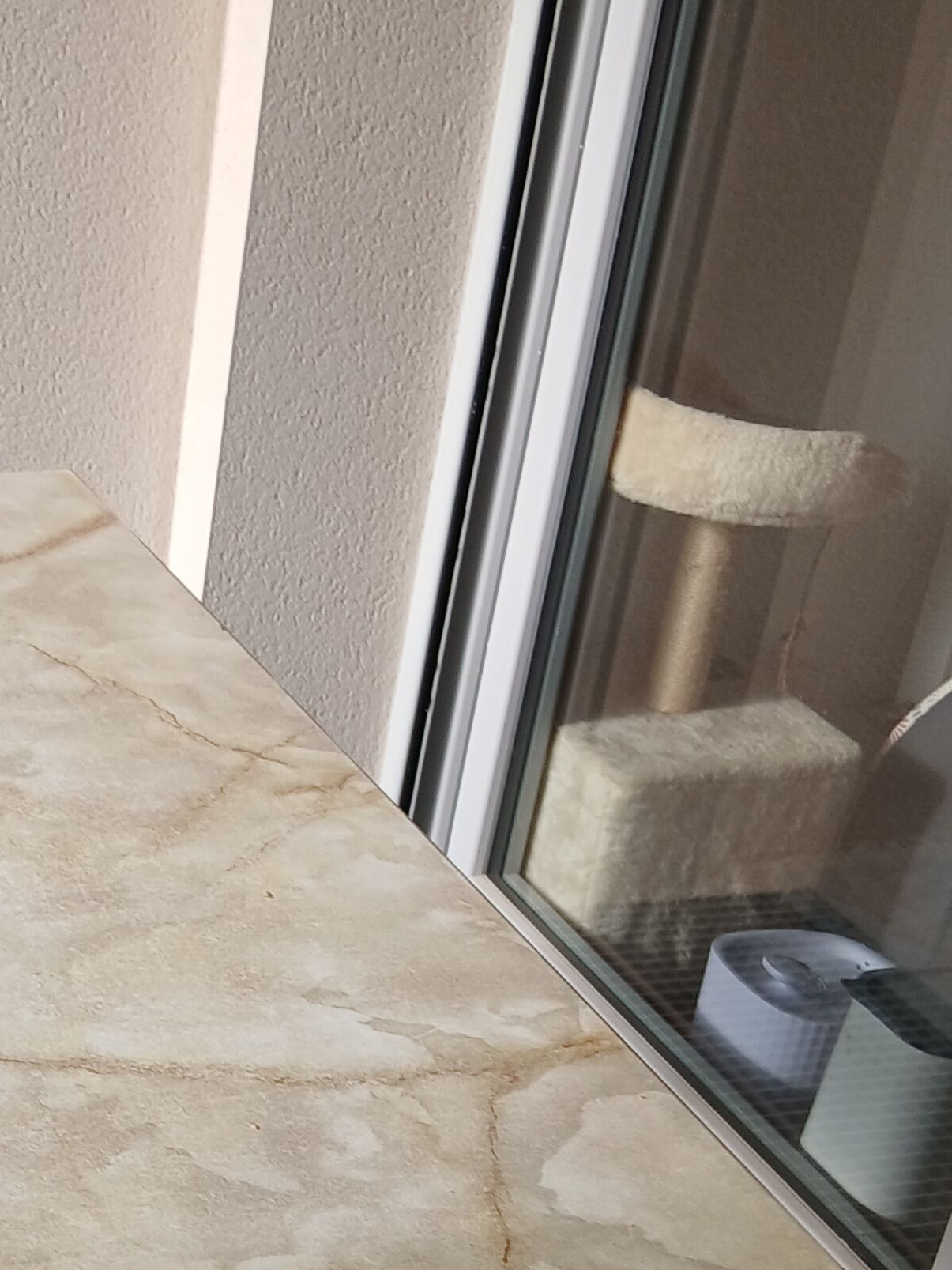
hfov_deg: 21.1
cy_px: 1184
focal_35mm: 66
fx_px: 2420
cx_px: -105
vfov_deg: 28.1
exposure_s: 1/100
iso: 20
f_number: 1.8
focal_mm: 3.98
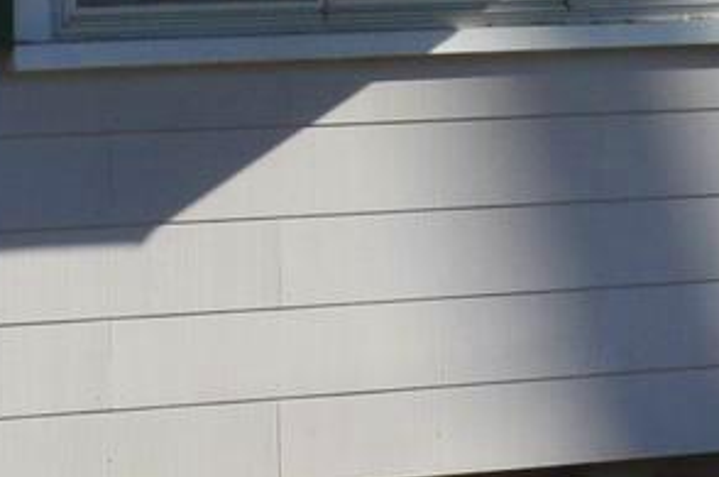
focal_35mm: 251
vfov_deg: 5.4
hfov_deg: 8.2
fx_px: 5005
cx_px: 668
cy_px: -202
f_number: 11
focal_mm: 24
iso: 400
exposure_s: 1/500
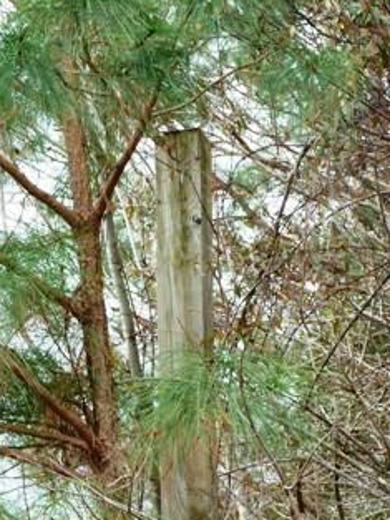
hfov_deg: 11.1
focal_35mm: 133
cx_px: 118
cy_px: 384
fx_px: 1997
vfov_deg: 14.8
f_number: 4.6
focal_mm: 11.7
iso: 200
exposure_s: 1/60
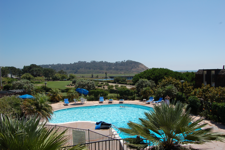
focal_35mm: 27
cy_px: 75
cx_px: 112
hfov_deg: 67.4
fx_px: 169
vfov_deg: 47.8
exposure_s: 1/400
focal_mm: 18
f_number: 11
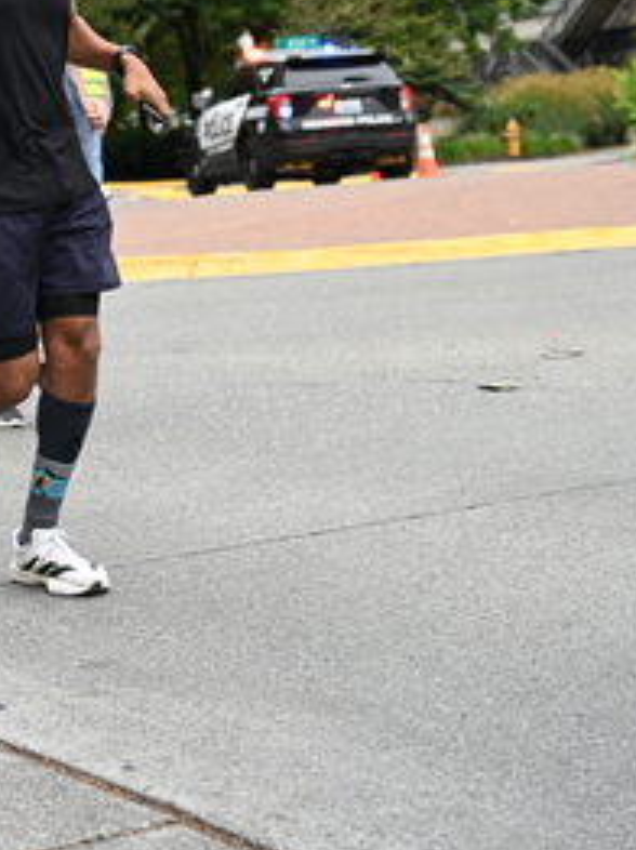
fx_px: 2380
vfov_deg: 19.7
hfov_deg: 15.1
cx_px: 67
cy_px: 10
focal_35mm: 97
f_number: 4
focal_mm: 48
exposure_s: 1/800
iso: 1600
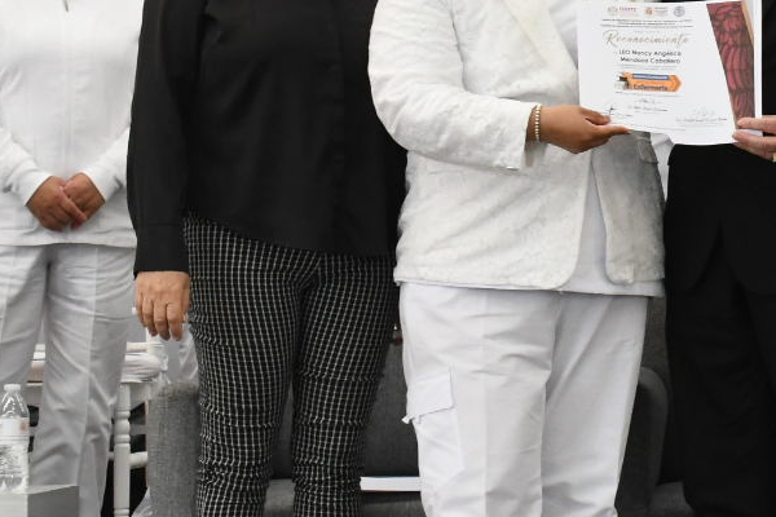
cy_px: 98
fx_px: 3319
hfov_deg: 13.2
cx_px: 781
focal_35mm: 154
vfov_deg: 8.9
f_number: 13
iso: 3200
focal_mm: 38
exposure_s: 1/125
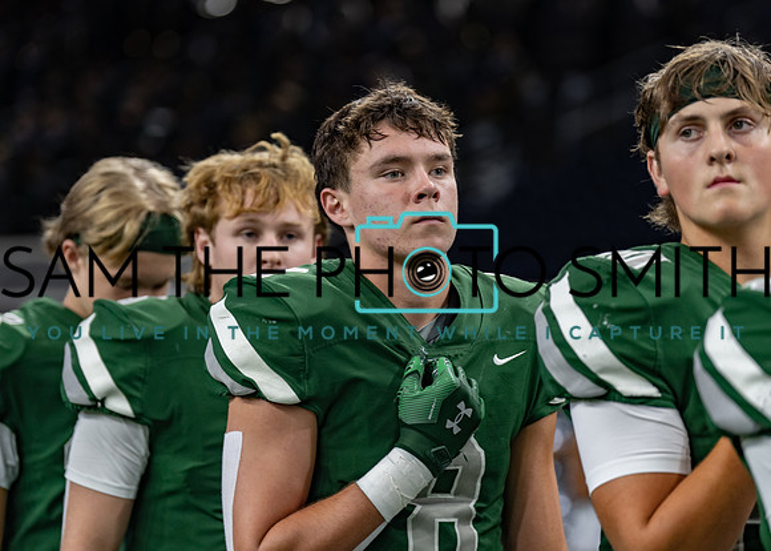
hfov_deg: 13.4
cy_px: 276
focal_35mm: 149
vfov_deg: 9.6
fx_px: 3271
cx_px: 386
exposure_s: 1/320
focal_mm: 137
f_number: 2.8
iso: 1250
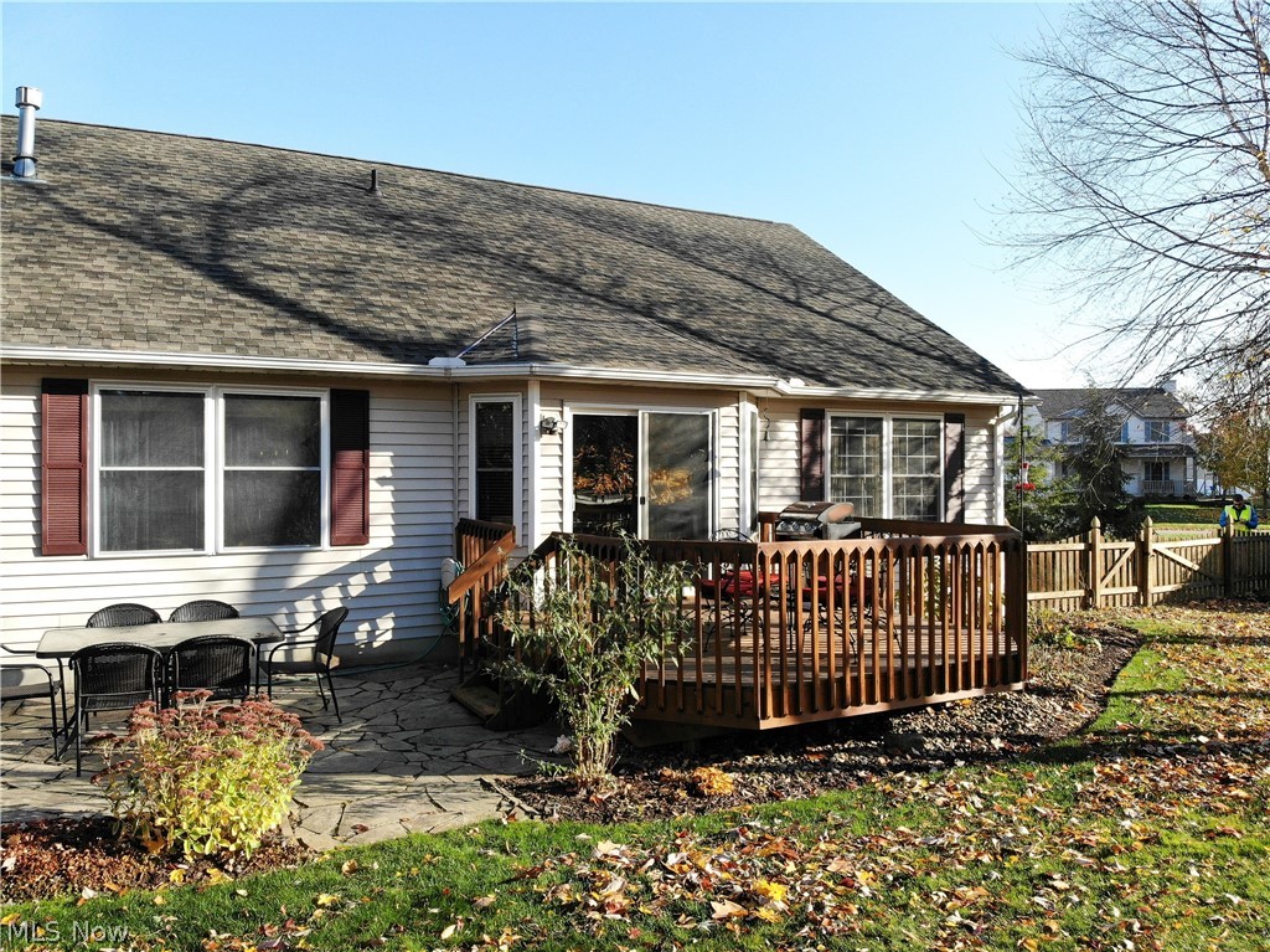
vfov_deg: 56.8
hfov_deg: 71.6
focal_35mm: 24
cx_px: 635
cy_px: 476
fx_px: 880
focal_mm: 4.5
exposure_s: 1/450
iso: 100
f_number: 2.8
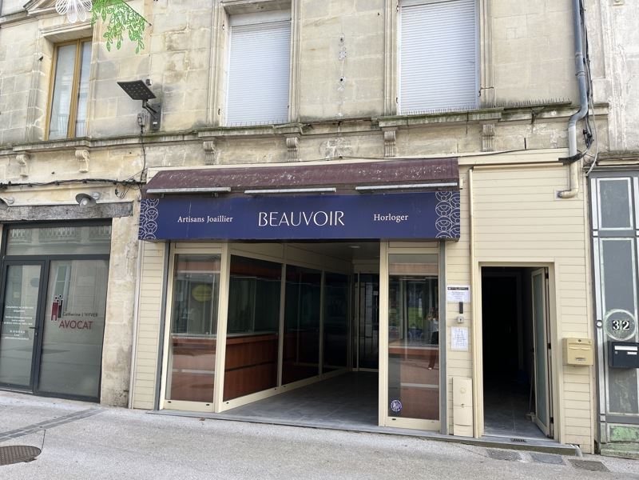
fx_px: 480
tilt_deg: +6.9
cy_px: 240
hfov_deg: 67.3
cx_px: 320
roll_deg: -1.0
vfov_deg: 53.1
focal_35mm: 26
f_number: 1.6
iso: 50
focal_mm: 5.1
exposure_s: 1/580
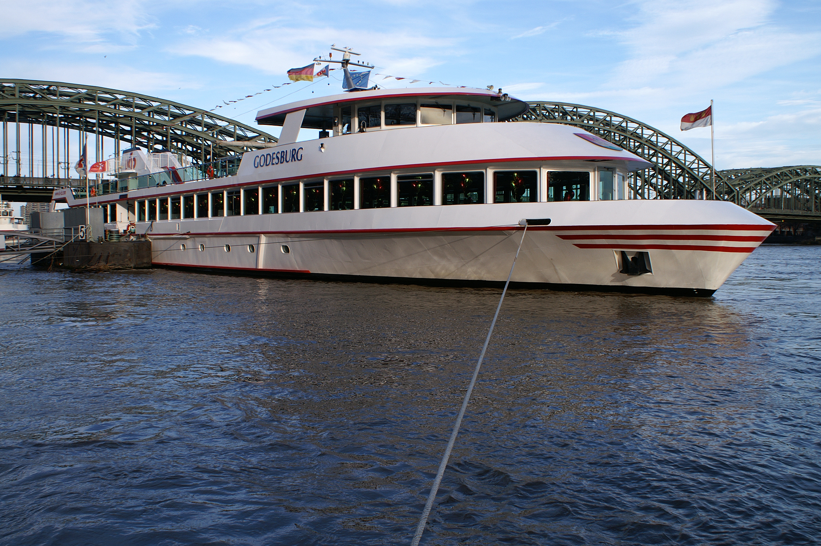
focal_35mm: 33
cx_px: 410
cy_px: 273
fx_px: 752
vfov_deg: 39.9
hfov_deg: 57.3
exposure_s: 1/250
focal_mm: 22
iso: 100
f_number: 8
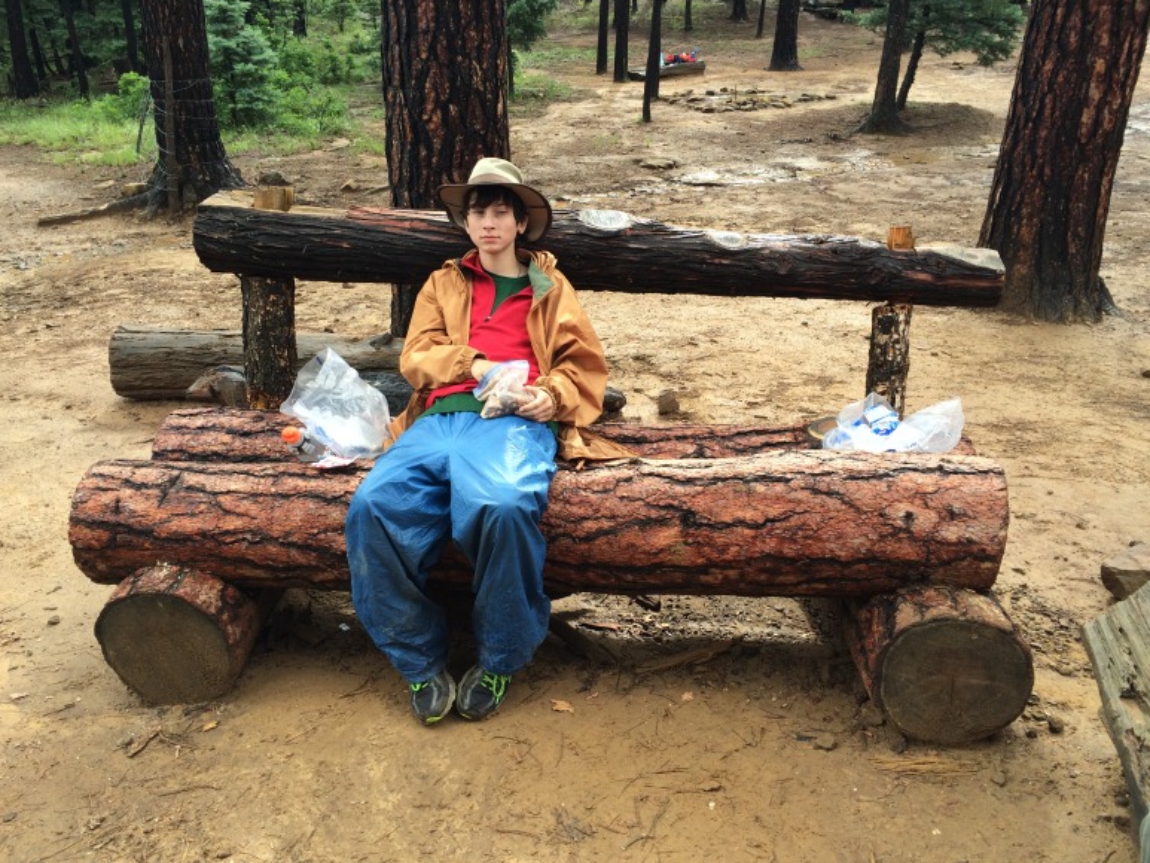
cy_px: 442
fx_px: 997
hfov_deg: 60.0
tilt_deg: -25.8
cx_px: 573
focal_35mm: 30
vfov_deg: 46.8
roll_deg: +0.1
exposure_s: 1/299
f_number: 2.2
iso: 32
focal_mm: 4.15
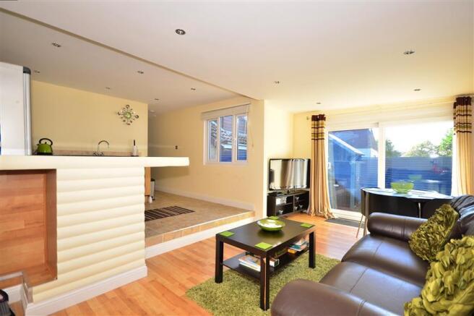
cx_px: 237
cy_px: 158
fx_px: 227
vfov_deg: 69.6
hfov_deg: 92.5
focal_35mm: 17
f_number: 5
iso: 200
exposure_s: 1/50
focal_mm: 11.5
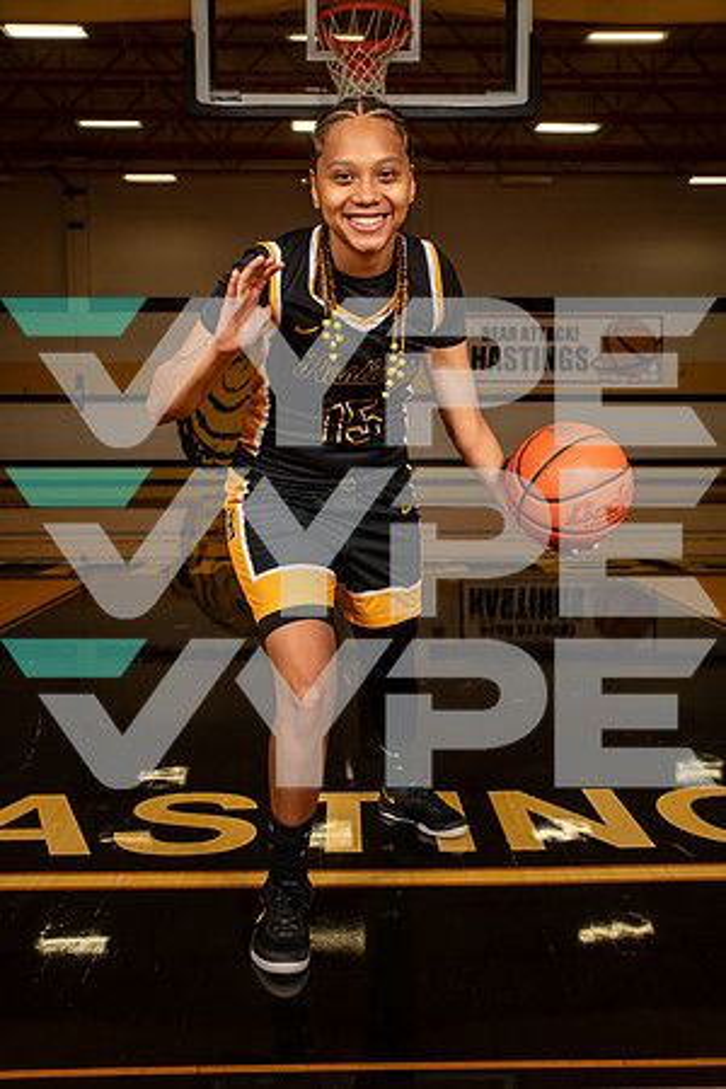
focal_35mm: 35
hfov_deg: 37.9
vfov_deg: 54.4
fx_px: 1059
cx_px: 363
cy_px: 544
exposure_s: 1/400
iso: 640
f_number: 7.1
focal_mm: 35
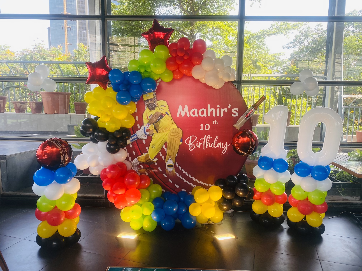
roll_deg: -1.0
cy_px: 136
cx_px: 181
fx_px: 272
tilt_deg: -7.1
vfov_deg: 53.1
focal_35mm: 26
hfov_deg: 67.3
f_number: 1.8
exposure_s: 1/148
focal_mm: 4.25
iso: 32
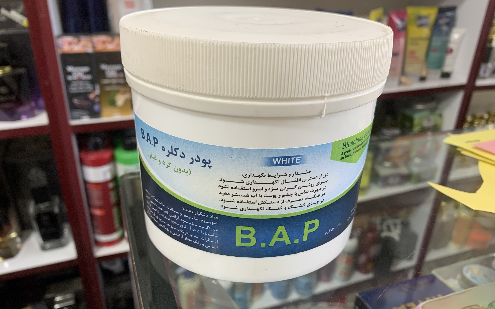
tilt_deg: -27.3
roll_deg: -1.3
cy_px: 163
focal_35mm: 28
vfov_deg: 44.5
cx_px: 249
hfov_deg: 66.5
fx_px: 378
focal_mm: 4.25
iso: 50
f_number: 1.8
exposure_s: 1/50
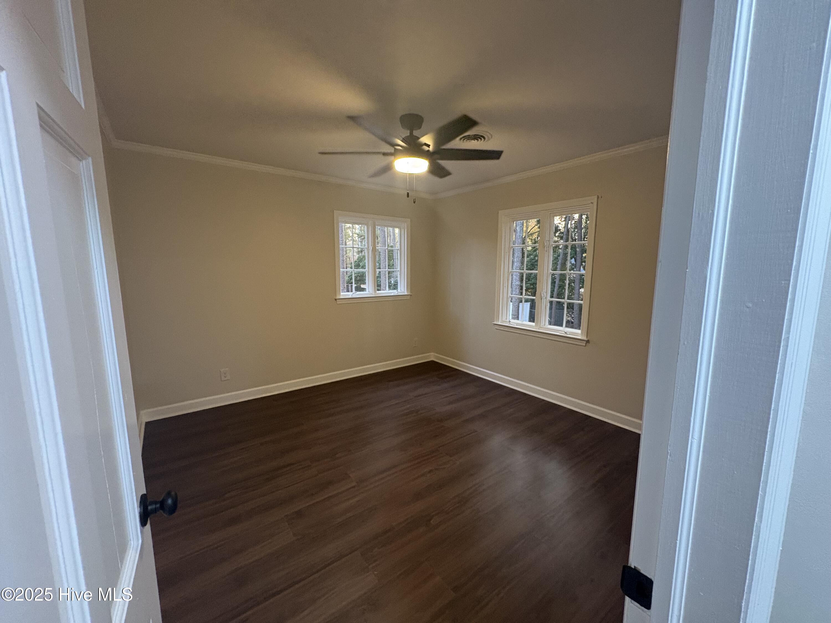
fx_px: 336
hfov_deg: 102.1
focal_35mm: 14
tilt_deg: -7.8
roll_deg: +0.5
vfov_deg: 85.7
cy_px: 312
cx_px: 416
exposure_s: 1/60
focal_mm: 2.22
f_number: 2.2
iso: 500
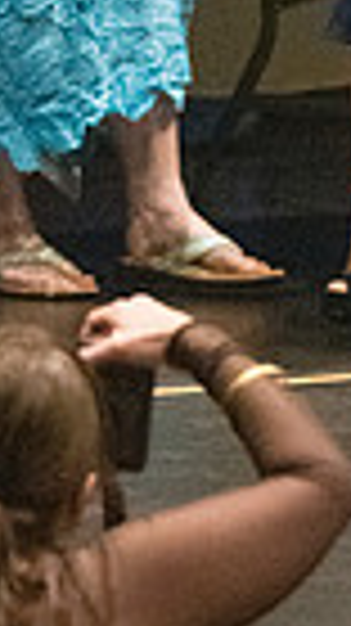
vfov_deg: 3.5
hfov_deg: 2.0
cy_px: -338
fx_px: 10111
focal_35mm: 610
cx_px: 227
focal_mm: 120
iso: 10000
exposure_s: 1/400
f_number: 3.2
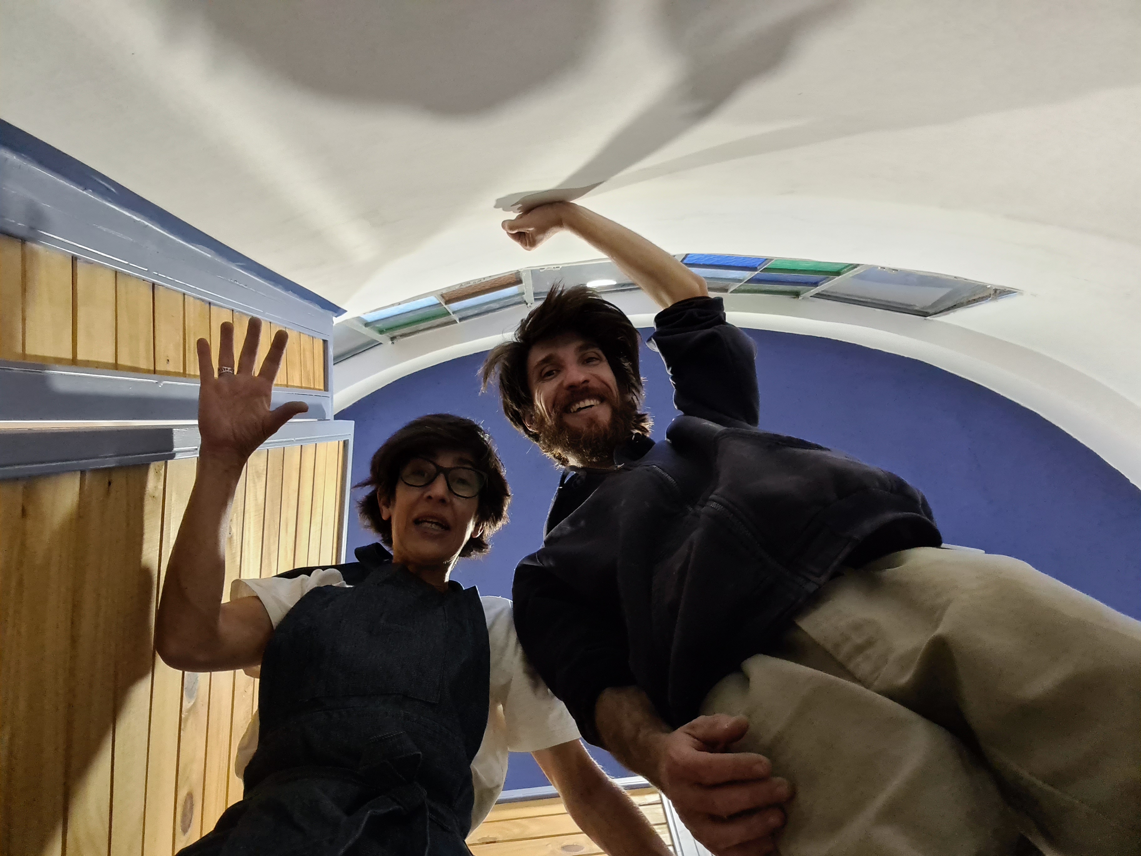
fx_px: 824
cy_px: 428
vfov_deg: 54.9
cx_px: 570
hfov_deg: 69.4
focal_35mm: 25
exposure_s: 1/33
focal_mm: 3.3
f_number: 2.2
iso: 640
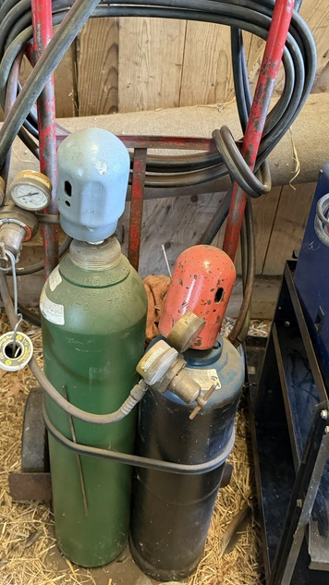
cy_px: 258
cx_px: 150
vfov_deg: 62.4
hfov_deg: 37.7
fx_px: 481
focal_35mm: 31
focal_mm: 6.76
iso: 800
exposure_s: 1/60
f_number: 1.78
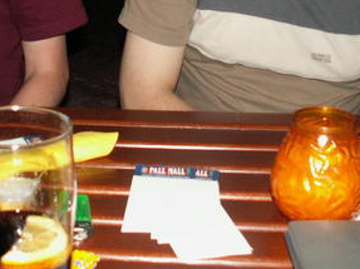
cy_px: -18
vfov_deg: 18.3
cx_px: 94
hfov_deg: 24.8
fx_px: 811
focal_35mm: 78
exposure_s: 1/40
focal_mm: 5.86
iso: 160
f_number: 2.8
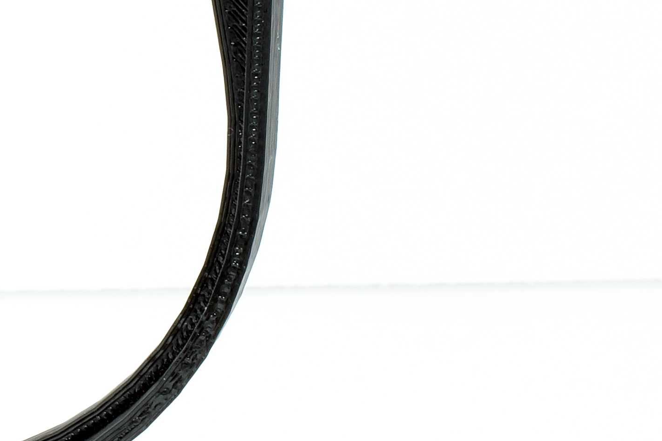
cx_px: -149
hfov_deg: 16.0
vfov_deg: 11.1
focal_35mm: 123
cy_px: 207
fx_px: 2261
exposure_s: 1/5
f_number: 18
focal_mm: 20
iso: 100
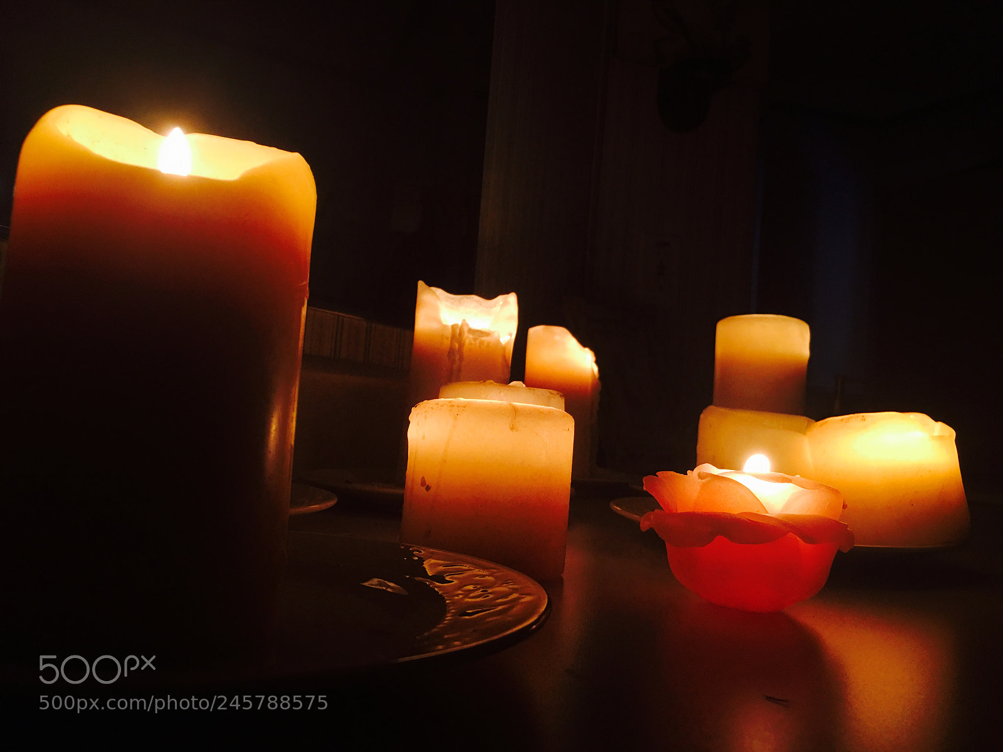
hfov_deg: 61.7
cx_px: 502
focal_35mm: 29
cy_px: 376
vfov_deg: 48.2
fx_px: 840
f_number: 2.2
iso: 50
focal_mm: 4.15
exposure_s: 1/15
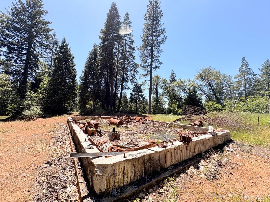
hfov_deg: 102.1
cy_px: 101
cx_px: 135
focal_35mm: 14
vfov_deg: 85.7
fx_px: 109
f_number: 2.2
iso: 40
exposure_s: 1/1063
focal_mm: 2.22
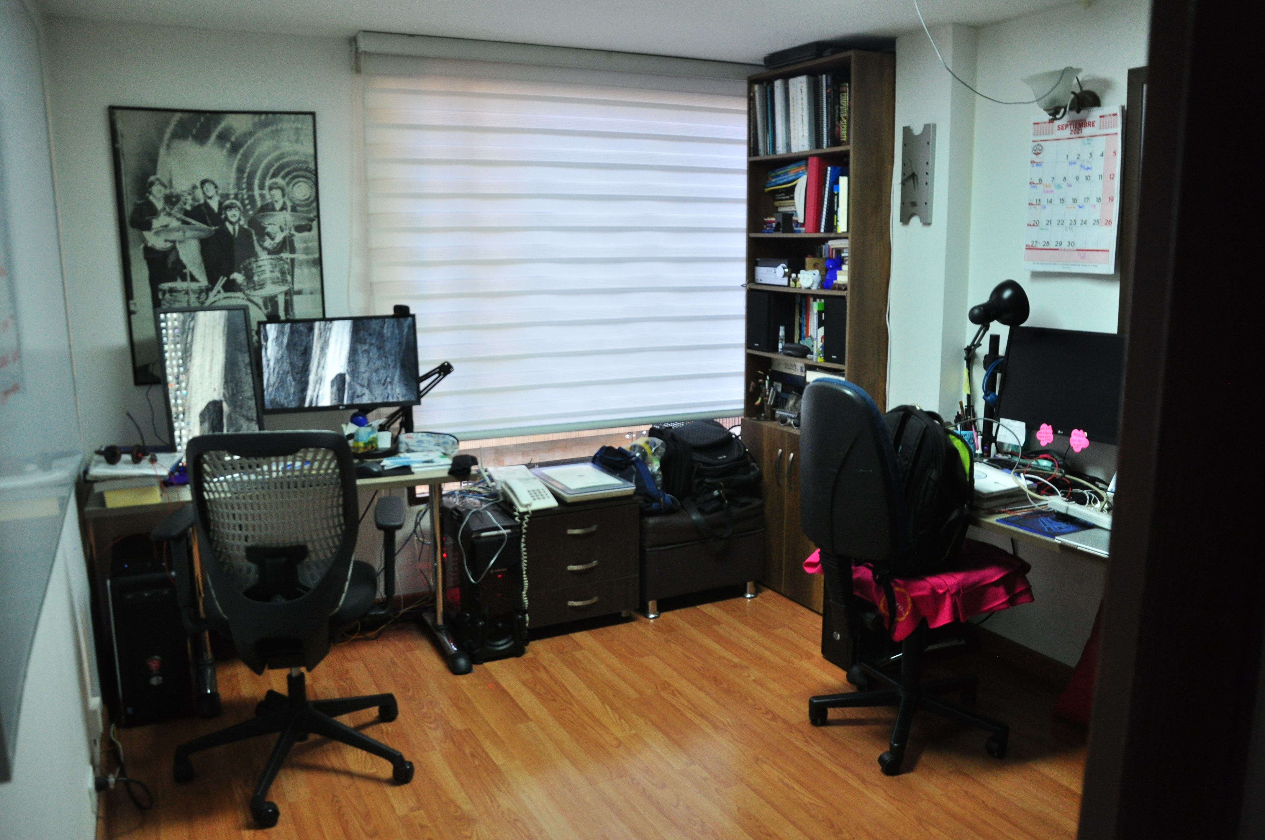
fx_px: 948
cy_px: 420
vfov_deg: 47.8
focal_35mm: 27
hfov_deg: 67.4
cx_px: 632
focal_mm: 18
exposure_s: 1/25
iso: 800
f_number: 3.5
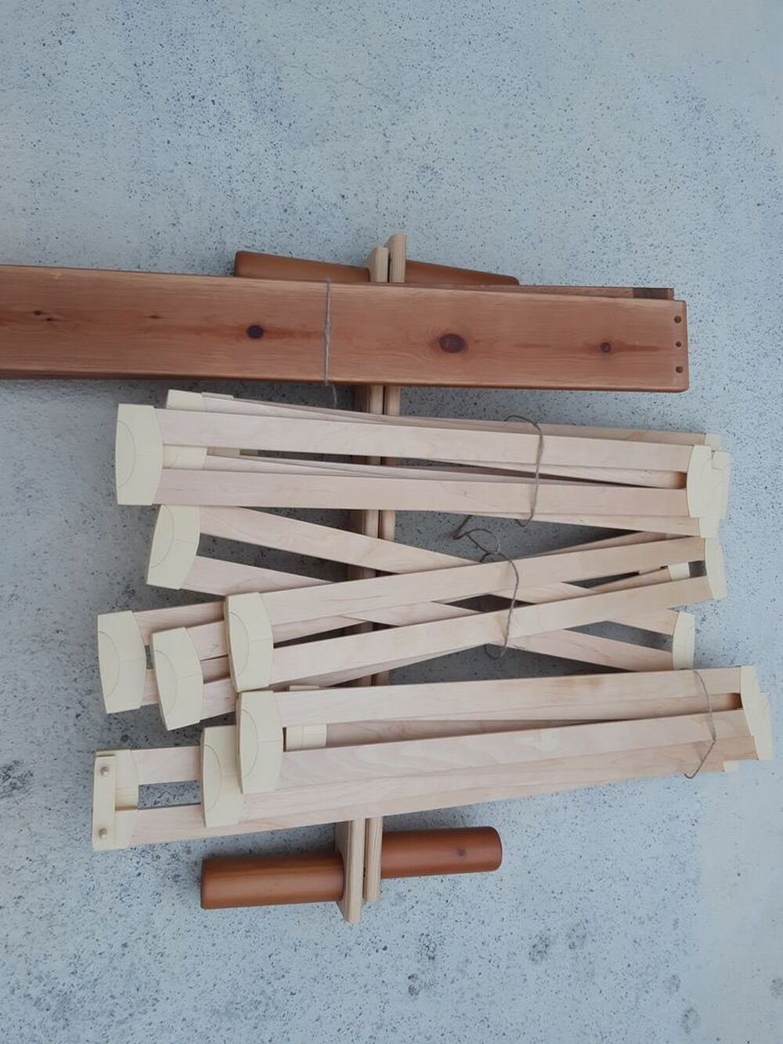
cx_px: 392
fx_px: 784
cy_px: 522
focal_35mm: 26
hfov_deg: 53.1
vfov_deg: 67.3
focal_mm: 3.92
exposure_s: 1/100
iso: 64
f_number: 1.7
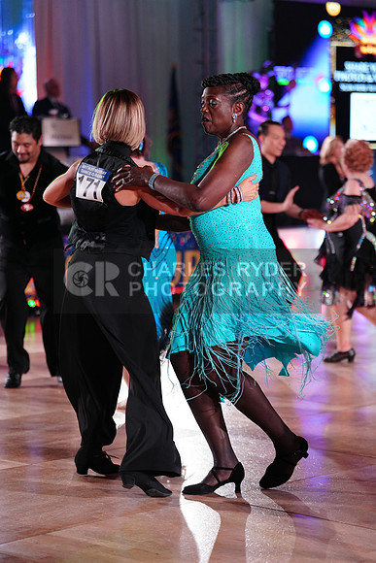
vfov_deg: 20.8
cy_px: 282
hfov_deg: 14.0
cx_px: 188
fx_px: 1534
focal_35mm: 98
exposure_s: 1/640
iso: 2000
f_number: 2.8
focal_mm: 98
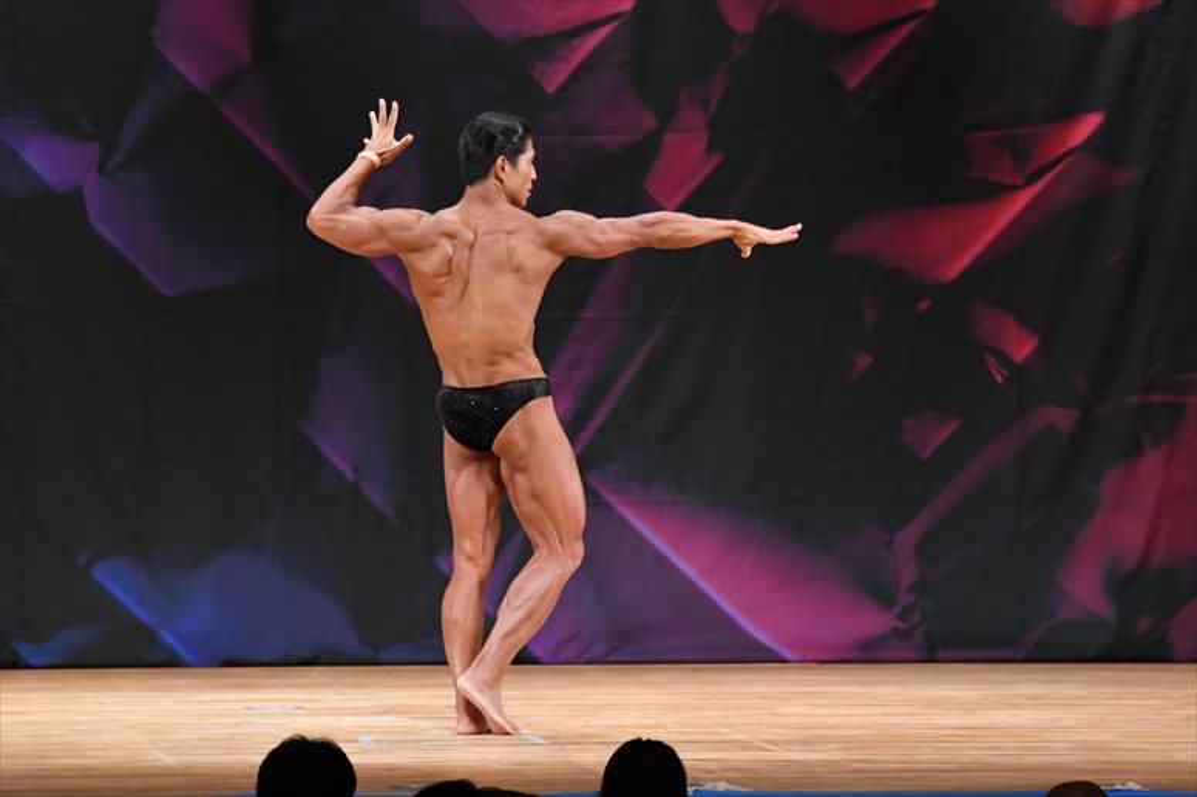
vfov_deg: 5.7
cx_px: 598
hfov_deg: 8.6
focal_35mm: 240
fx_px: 7976
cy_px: 398
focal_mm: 160
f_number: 5.6
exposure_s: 1/400
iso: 3200
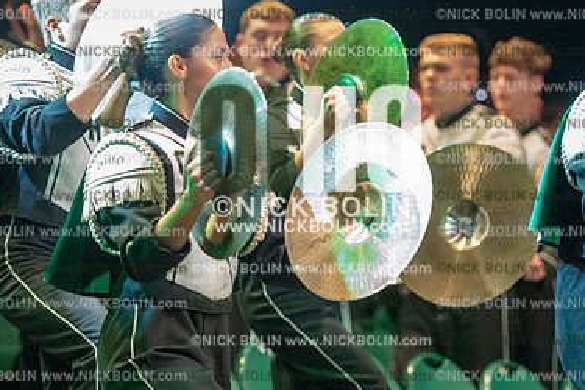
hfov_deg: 8.9
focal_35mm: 232
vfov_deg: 5.9
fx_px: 3770
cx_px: 310
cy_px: 159
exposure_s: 1/800
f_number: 2.8
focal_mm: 150
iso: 8000
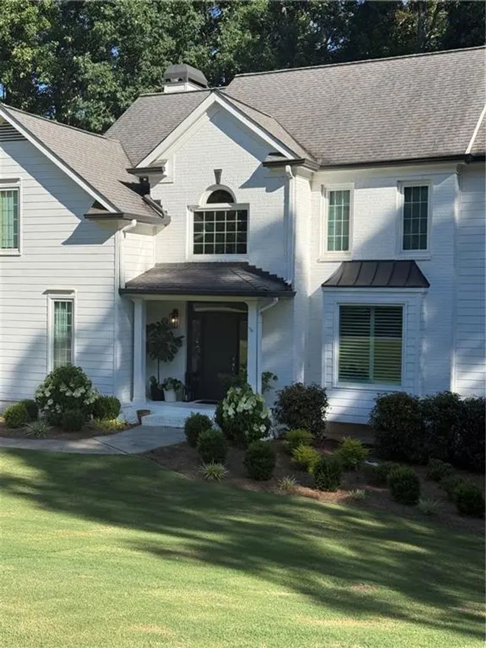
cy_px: 324
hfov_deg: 30.3
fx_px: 898
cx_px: 243
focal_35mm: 48
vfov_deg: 39.7
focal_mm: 6.76
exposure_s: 1/2667
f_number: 1.78
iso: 64
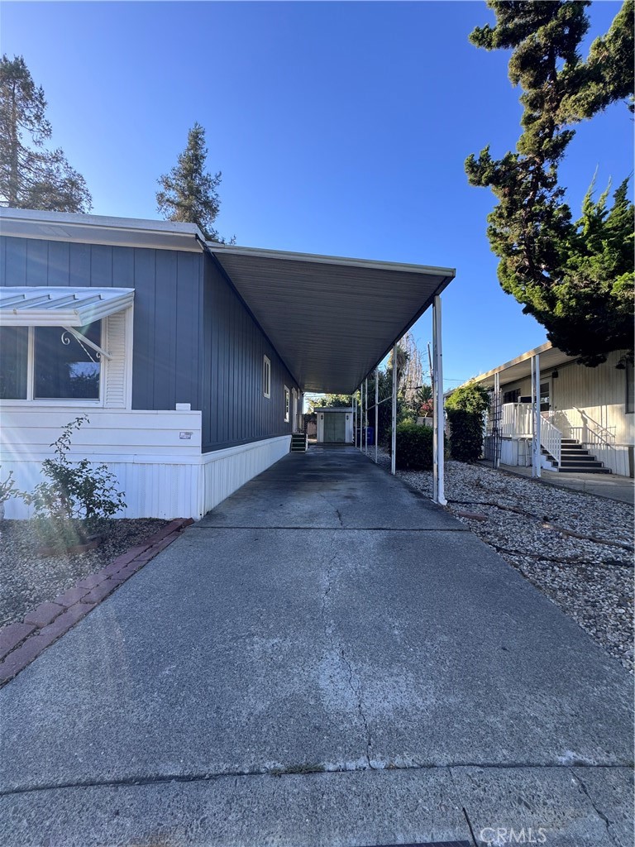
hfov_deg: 85.7
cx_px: 318
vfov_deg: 102.1
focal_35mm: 14
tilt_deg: +0.7
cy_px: 424
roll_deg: -0.8
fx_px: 342
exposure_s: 1/245
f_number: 2.2
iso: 40
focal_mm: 2.22
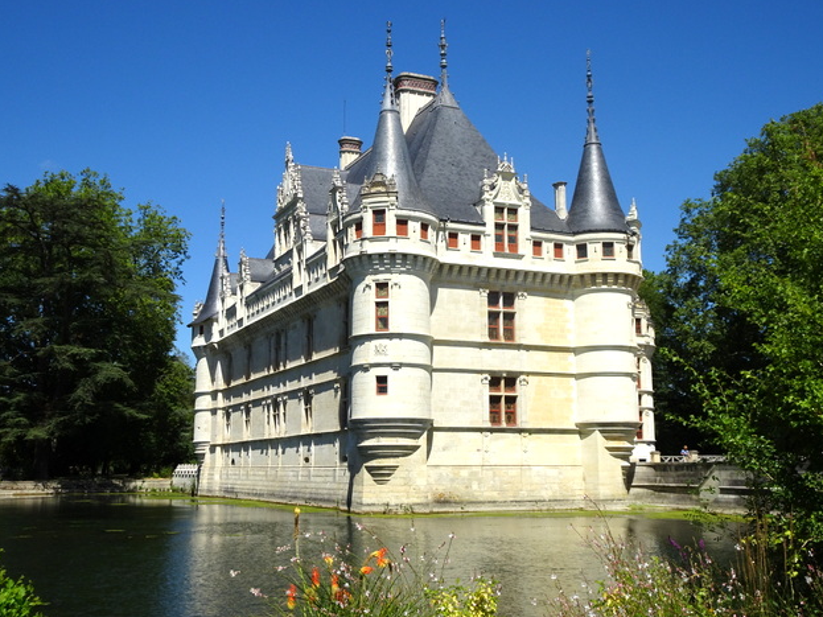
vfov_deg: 37.7
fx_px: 903
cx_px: 417
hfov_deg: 49.0
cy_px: 301
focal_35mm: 38
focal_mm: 6.37
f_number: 4
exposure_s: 1/1000
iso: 80
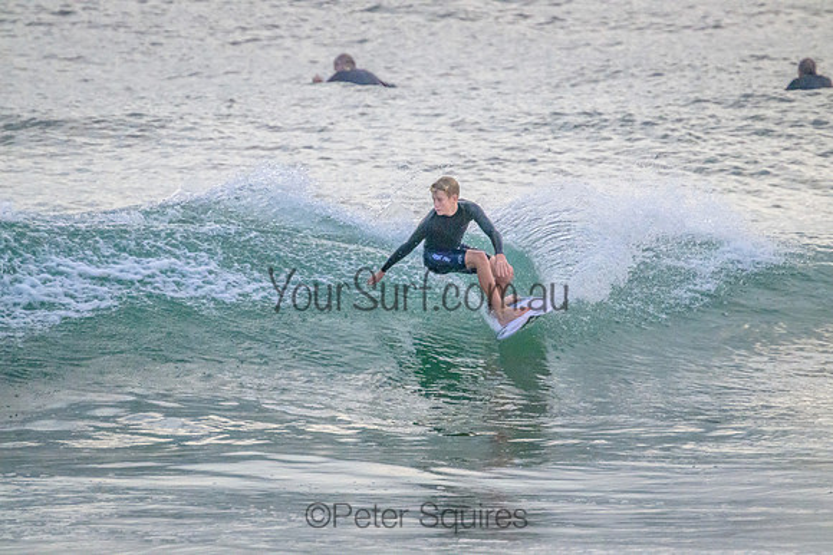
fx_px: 18515
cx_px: 416
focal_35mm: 800
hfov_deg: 2.6
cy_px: 278
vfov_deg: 1.7
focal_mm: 800
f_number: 11
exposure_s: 1/2000
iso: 11400
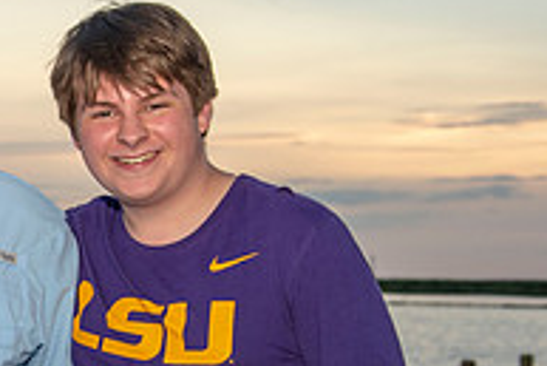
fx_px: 1642
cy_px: 349
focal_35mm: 108
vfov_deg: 12.6
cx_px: -227
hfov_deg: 17.4
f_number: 5.6
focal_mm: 36
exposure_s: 1/200
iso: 200
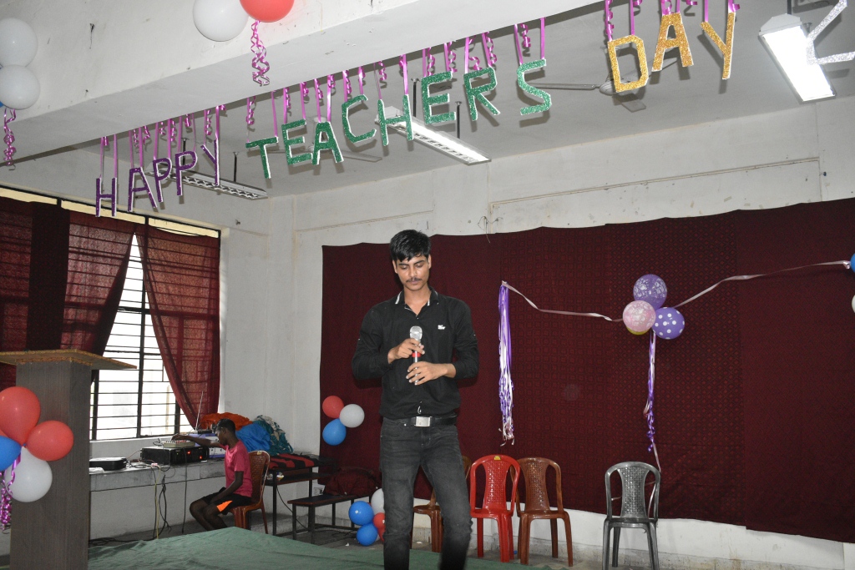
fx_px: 819
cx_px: 428
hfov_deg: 55.1
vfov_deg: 38.4
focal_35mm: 34
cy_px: 285
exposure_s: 1/60
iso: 2500
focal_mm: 23
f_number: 3.8
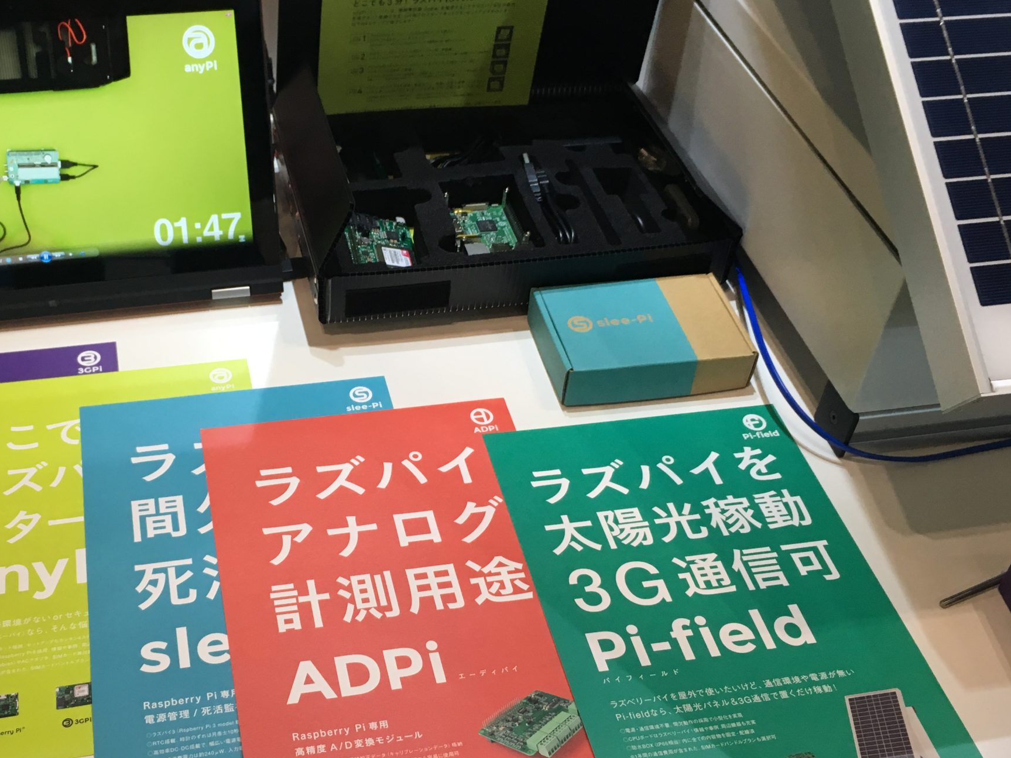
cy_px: 375
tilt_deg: -43.6
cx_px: 380
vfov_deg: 33.6
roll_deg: -5.0
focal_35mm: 43
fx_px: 1256
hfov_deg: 43.5
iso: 32
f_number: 2.2
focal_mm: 4.15
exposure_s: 1/30
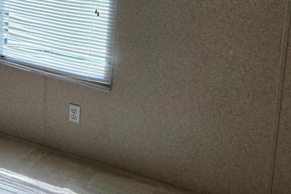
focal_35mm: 70
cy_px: -13
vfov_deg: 18.8
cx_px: -60
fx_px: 566
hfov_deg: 25.7
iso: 25
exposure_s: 1/212
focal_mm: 5.4
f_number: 1.8
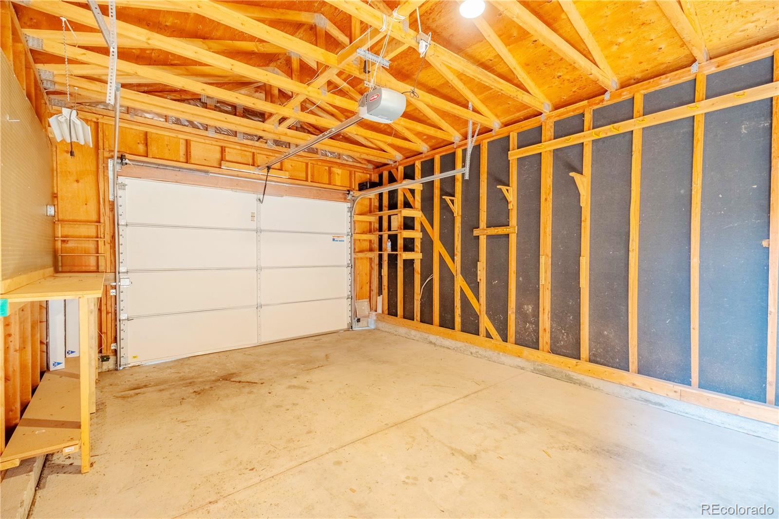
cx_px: 390
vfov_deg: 73.7
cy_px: 260
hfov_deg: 96.7
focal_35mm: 16
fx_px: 346
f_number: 5
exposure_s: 1/250
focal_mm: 16
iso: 1000
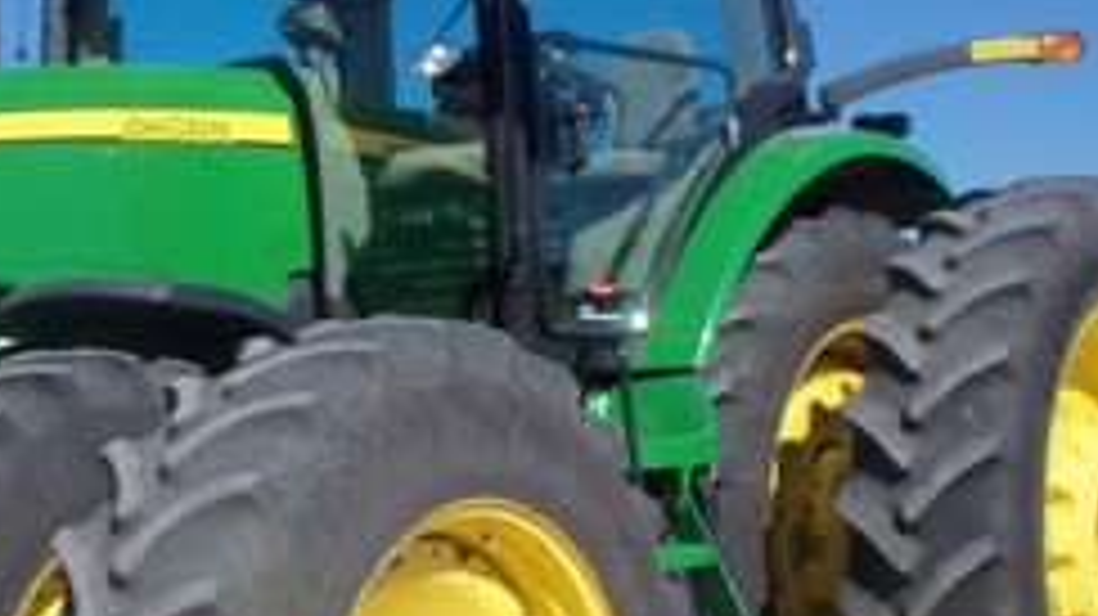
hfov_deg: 24.4
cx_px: 144
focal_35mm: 85
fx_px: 2474
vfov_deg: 14.2
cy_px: 445
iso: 80
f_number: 5.5
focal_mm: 6.3
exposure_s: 1/500
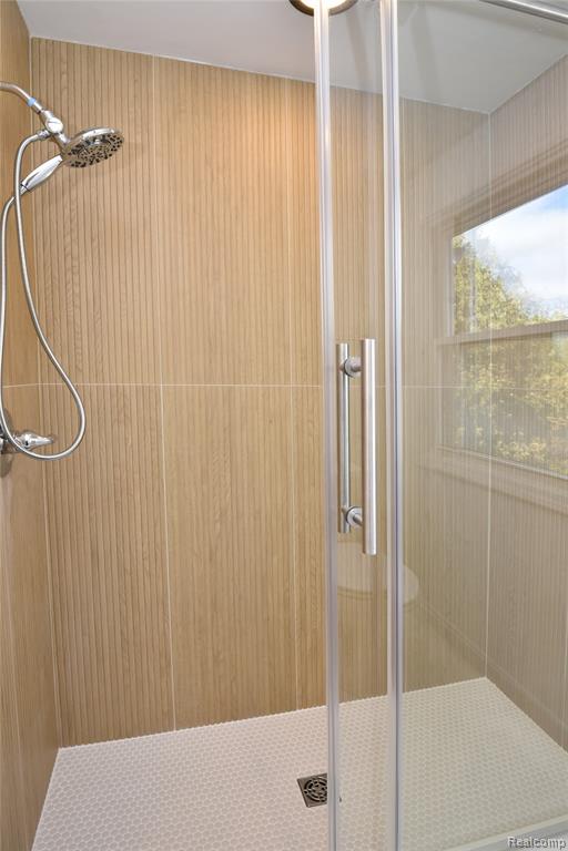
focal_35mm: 17
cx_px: 284
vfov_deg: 93.3
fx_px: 402
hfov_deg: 70.4
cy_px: 426
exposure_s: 1/60
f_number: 9
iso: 800
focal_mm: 17
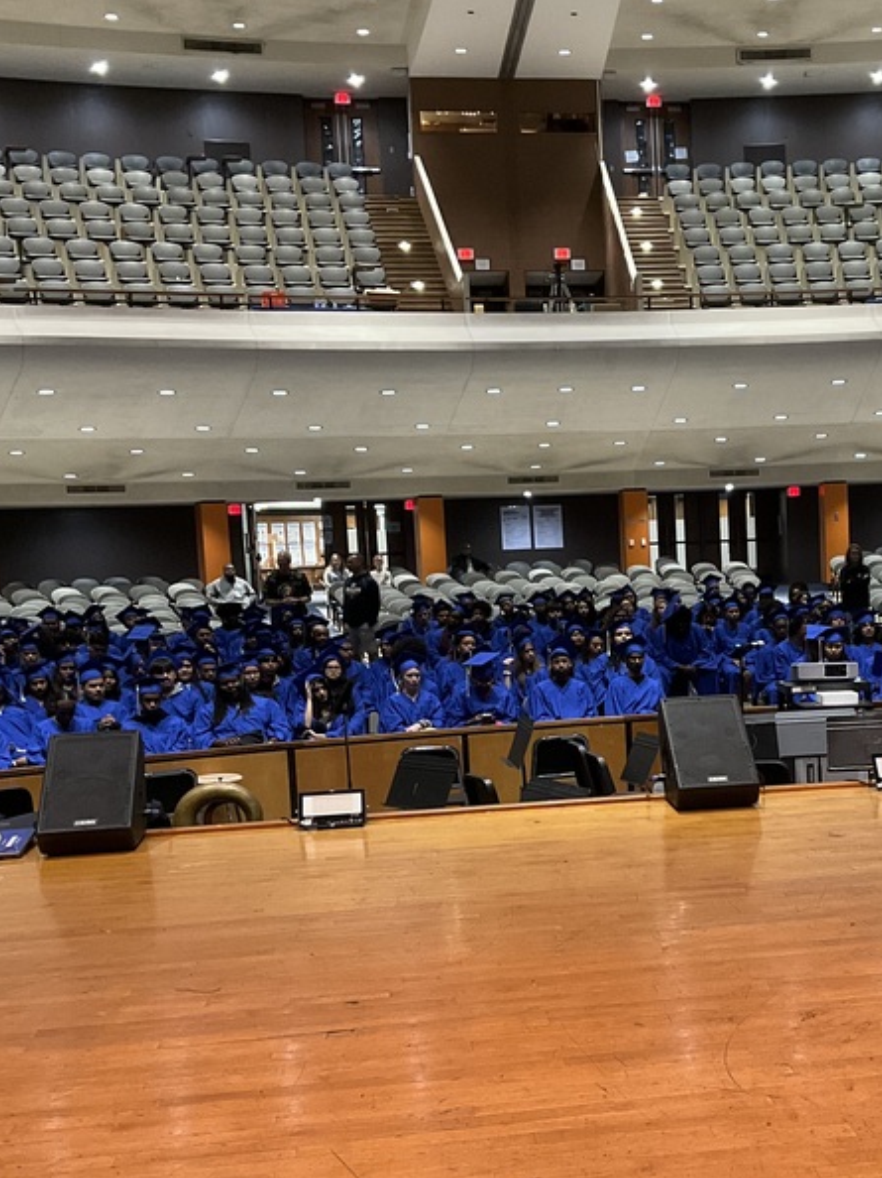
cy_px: 722
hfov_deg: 28.5
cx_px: 696
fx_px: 1700
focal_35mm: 50
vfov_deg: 38.0
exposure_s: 1/40
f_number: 1.8
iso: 250
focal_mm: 3
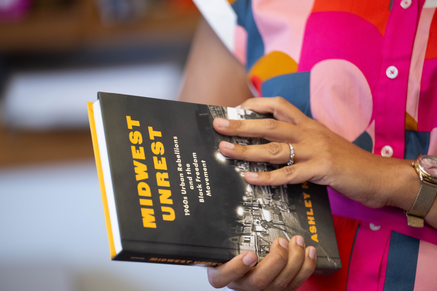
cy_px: 146
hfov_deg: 10.3
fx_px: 2428
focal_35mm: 200
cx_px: 218
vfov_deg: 6.9
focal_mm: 200
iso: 1600
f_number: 2.8
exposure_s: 1/200
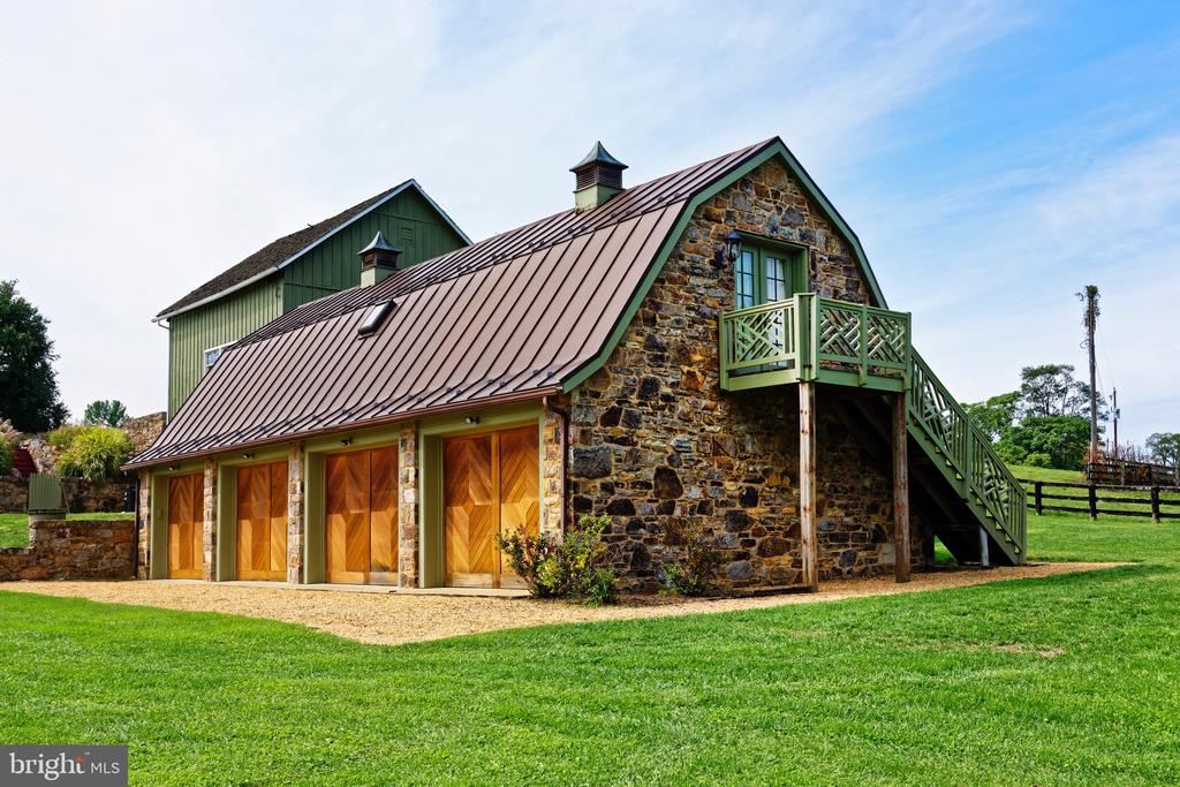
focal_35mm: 35
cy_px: 394
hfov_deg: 54.4
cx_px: 590
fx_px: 1147
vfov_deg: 37.9
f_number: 11
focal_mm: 35
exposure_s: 1/250
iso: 400
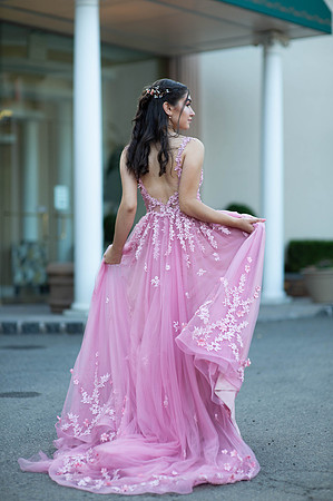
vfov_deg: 23.9
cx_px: 166
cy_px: 250
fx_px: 1182
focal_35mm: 85
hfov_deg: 16.0
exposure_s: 1/640
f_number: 2
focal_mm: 85
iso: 250
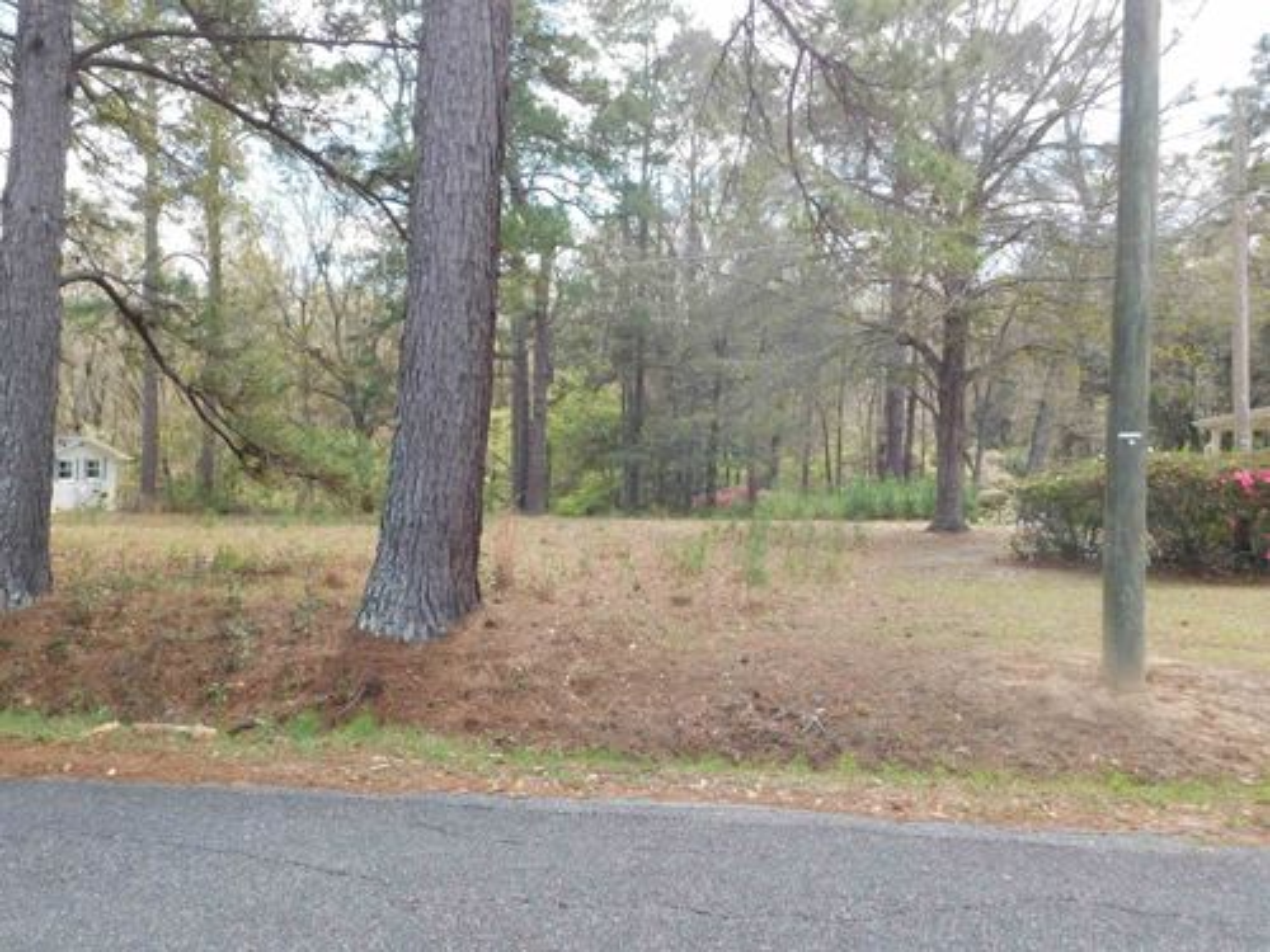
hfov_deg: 60.0
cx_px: 635
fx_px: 1101
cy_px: 476
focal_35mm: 30
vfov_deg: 46.8
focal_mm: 5.3
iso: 125
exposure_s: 1/200
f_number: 3.2
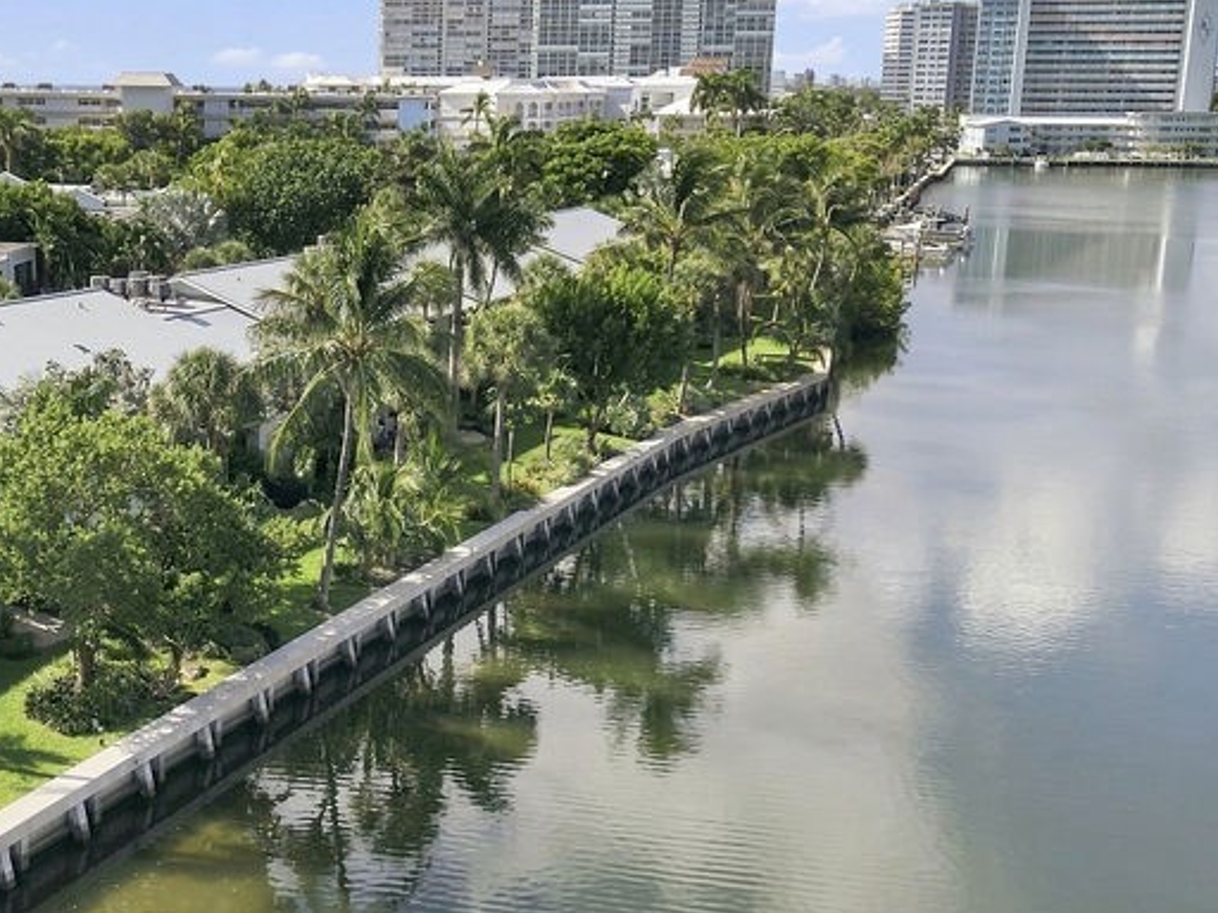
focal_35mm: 48
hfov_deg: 38.7
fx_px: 1689
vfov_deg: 30.3
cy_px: 433
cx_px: 309
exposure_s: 1/6400
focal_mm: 8.7
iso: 400
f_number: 1.8
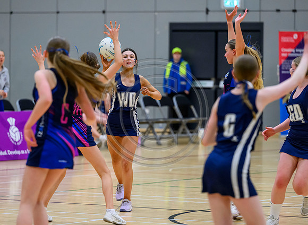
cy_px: 108
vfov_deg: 6.6
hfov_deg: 9.0
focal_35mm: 221
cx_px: 132
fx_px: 1951
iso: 6400
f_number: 3.5
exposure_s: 1/800
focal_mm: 200
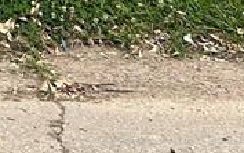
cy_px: -346
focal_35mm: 159
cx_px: -323
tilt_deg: -0.8
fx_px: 1058
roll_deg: +0.1
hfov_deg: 11.2
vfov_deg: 7.1
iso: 50
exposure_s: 1/3968
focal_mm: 5.7
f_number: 1.5
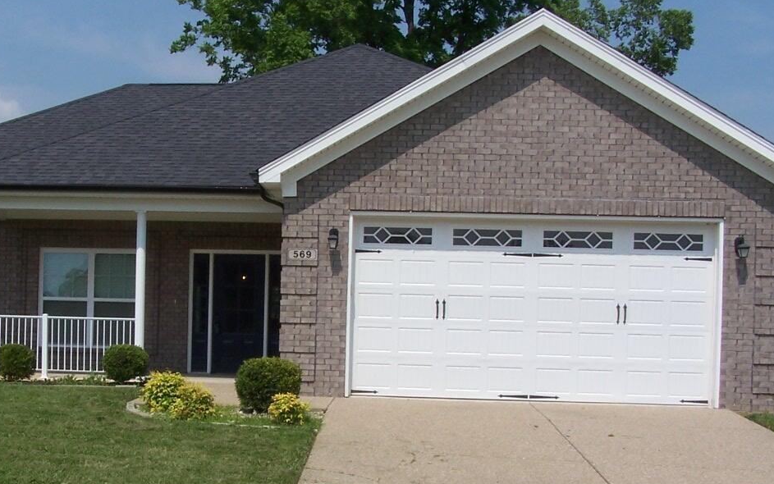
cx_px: 300
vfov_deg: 17.3
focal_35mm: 75
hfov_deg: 27.4
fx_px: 1583
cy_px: 338
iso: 80
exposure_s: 1/750
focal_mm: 7.1
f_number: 5.6
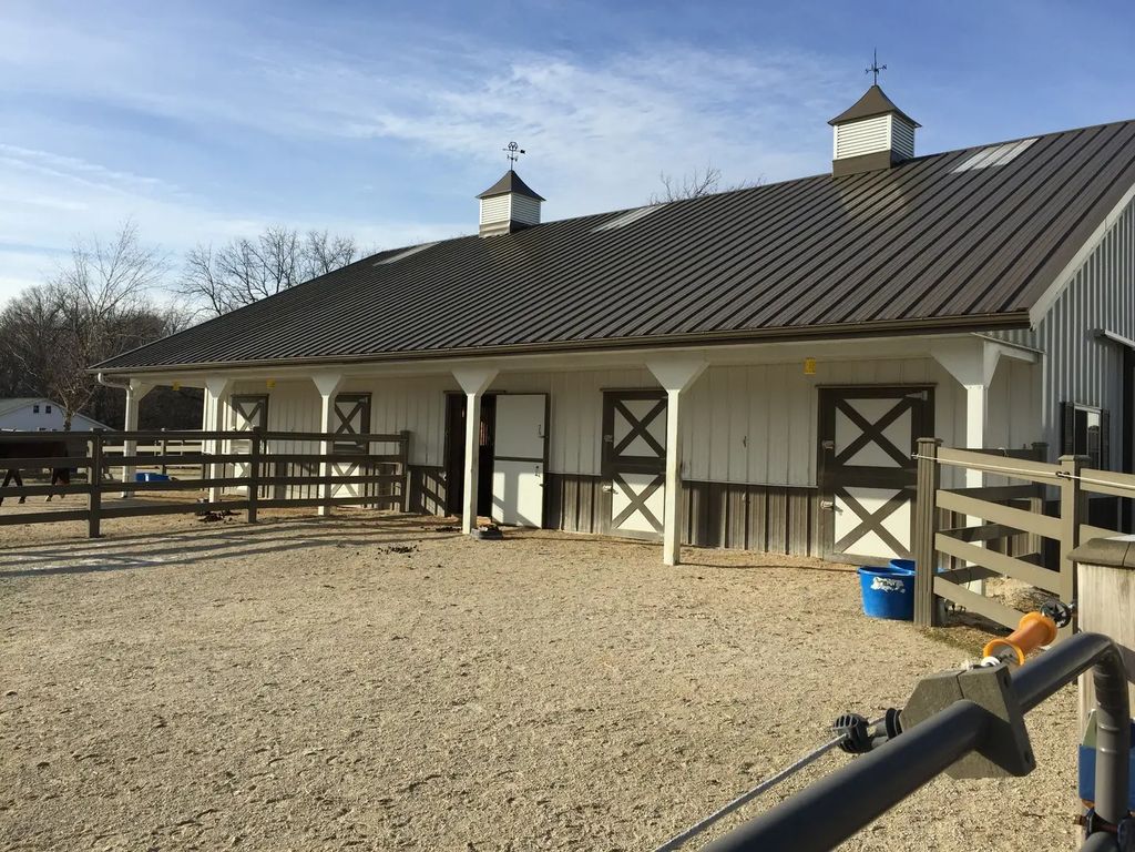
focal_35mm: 29
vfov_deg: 48.2
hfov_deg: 61.7
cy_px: 426
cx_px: 568
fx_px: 951
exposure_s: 1/1980
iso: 32
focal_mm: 4.15
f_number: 2.2
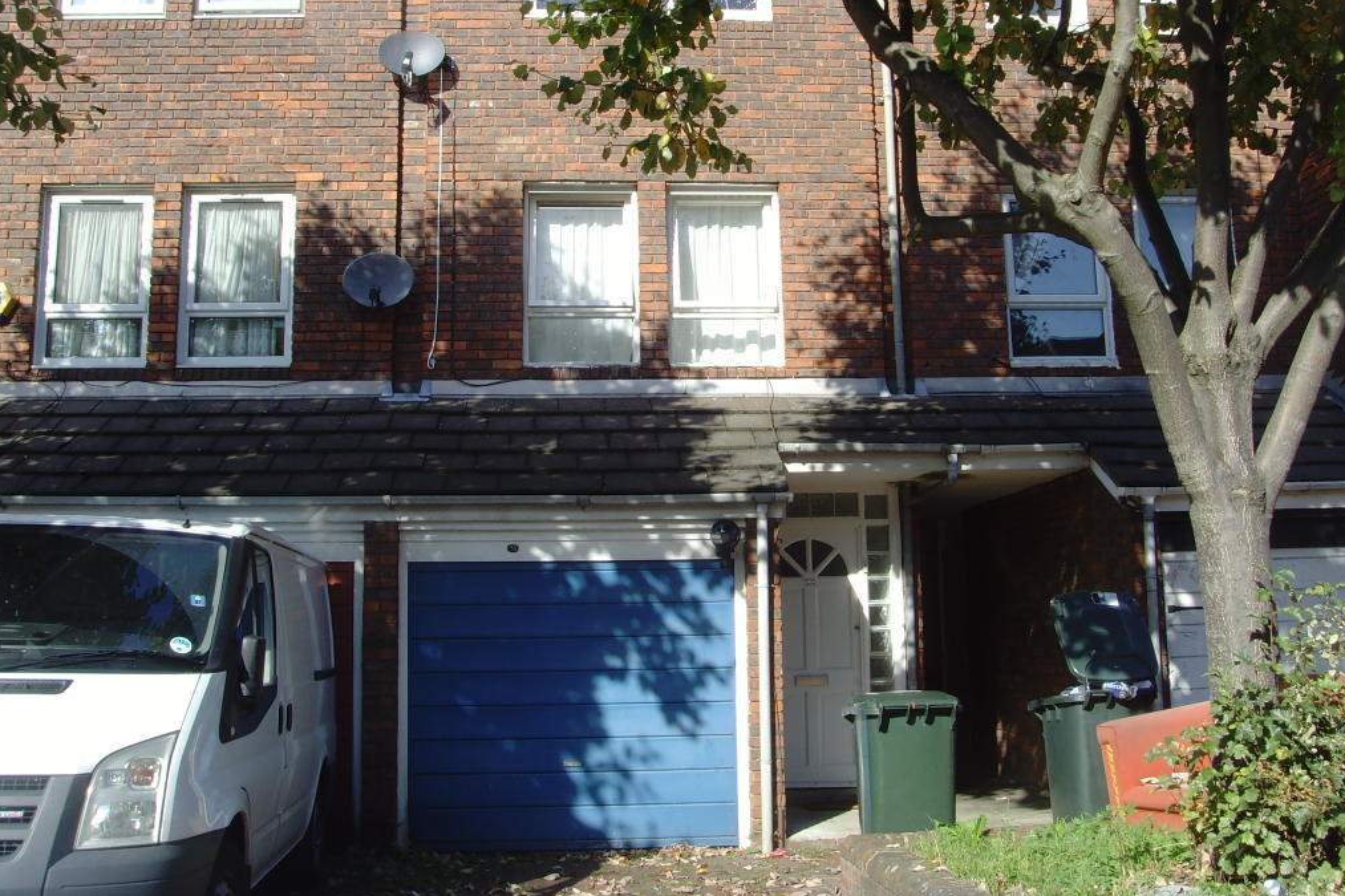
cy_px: 392
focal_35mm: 41
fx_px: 1531
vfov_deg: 32.6
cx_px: 672
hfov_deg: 47.4
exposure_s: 1/125
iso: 80
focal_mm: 6.6
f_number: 6.3
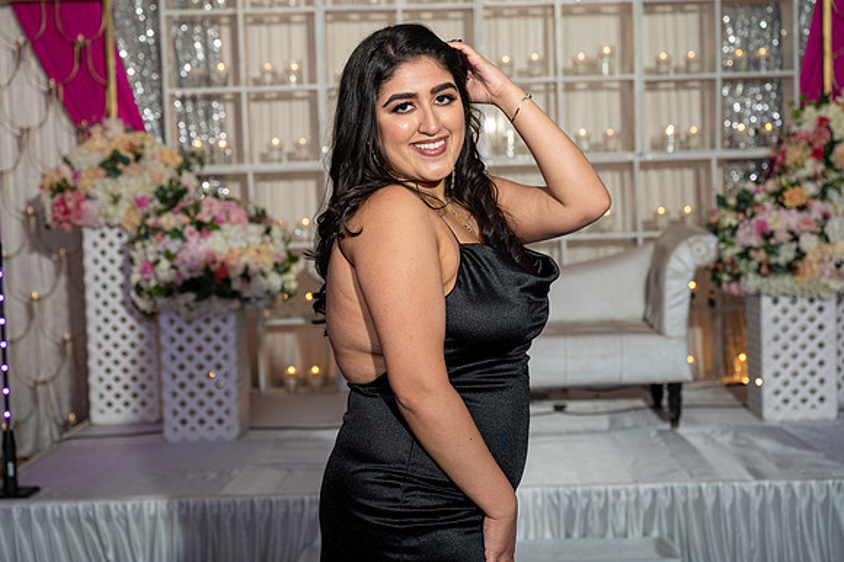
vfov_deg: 21.9
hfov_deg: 32.4
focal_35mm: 62
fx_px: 1453
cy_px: 281
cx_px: 422
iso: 640
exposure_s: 1/160
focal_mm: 62
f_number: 4.5
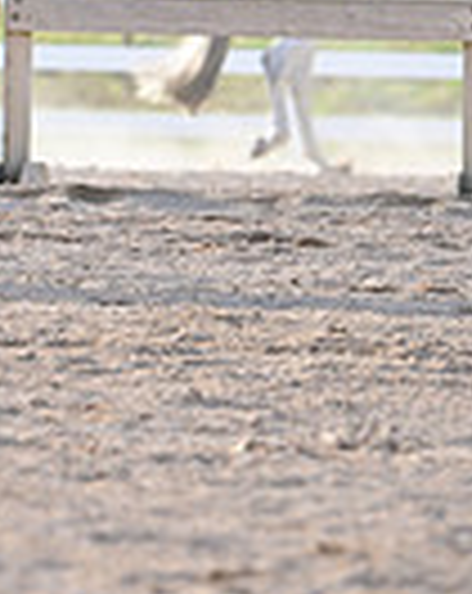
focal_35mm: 826
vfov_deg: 2.3
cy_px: -160
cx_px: -697
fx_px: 14474
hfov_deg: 1.9
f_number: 5
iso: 1000
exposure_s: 1/2000
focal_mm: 200
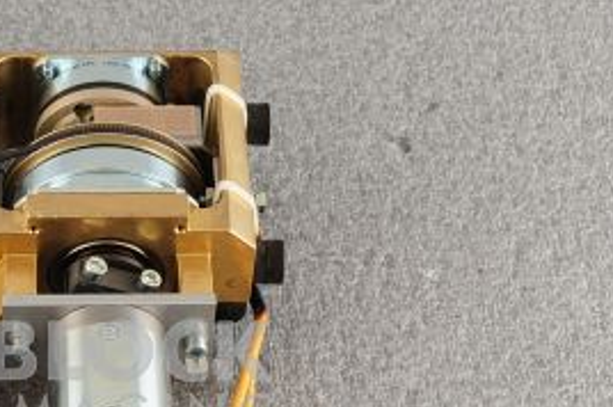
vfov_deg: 12.1
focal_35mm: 112
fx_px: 1905
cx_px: 48
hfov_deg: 18.0
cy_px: 376
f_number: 9
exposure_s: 1/125
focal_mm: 50
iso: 1600
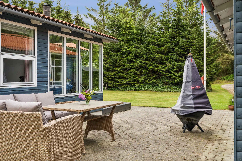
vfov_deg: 34.2
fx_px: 262
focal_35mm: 39
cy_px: 80
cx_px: 121
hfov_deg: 49.6
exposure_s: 1/60
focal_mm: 26
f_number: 5.6
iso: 100
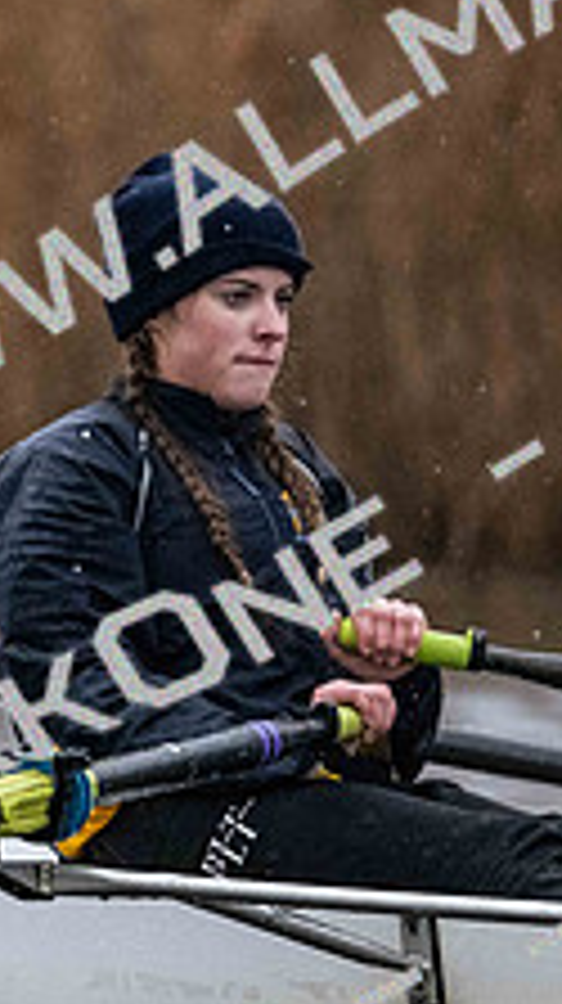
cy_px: 484
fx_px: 29007
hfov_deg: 1.1
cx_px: 288
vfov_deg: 2.0
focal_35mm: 1092
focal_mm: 400
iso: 8000
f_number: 4.5
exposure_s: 1/1600
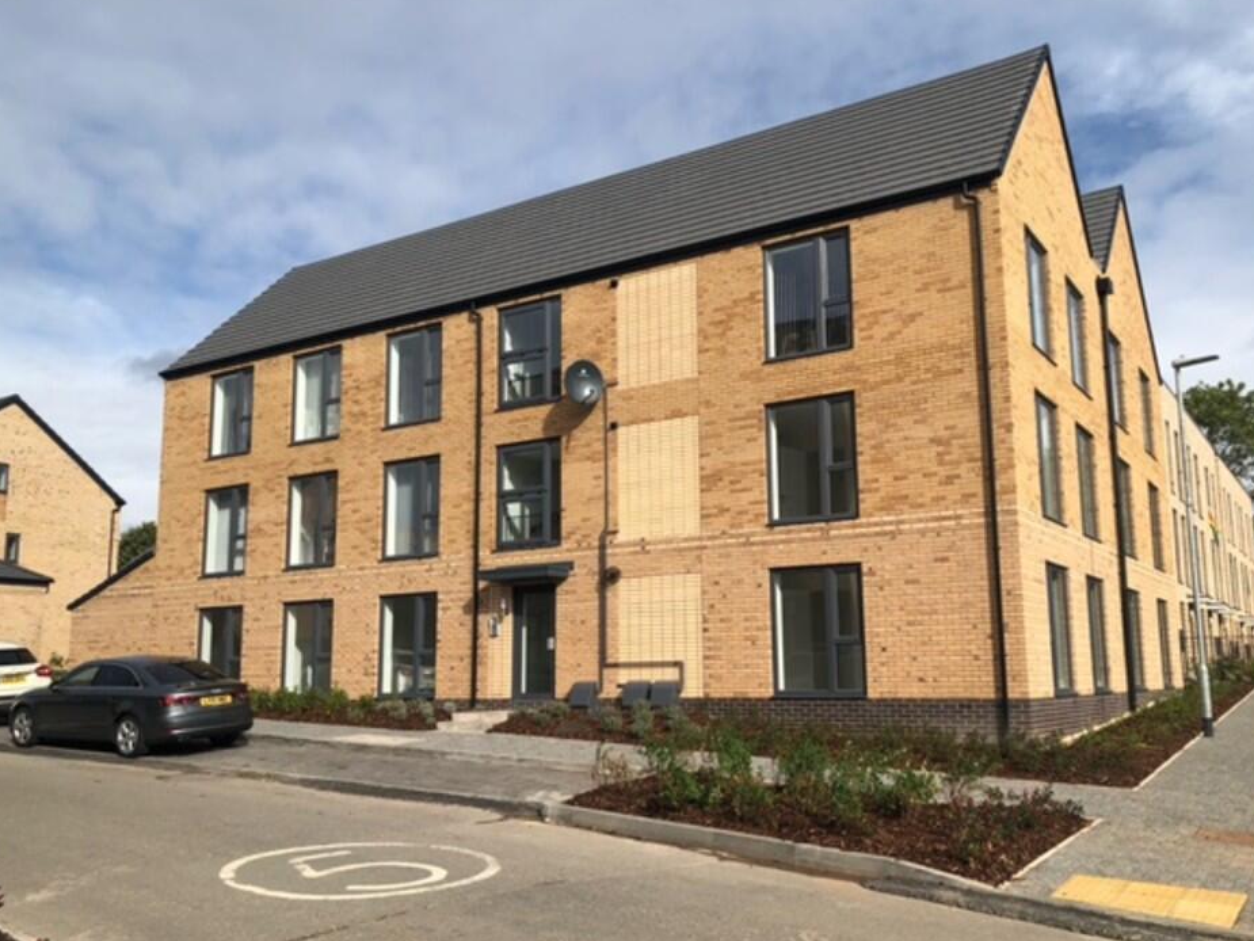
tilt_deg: +8.7
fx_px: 1123
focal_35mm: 31
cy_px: 511
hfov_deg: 58.3
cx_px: 644
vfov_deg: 45.4
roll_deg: +0.6
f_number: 1.8
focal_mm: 3.99
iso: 20
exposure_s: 1/2315
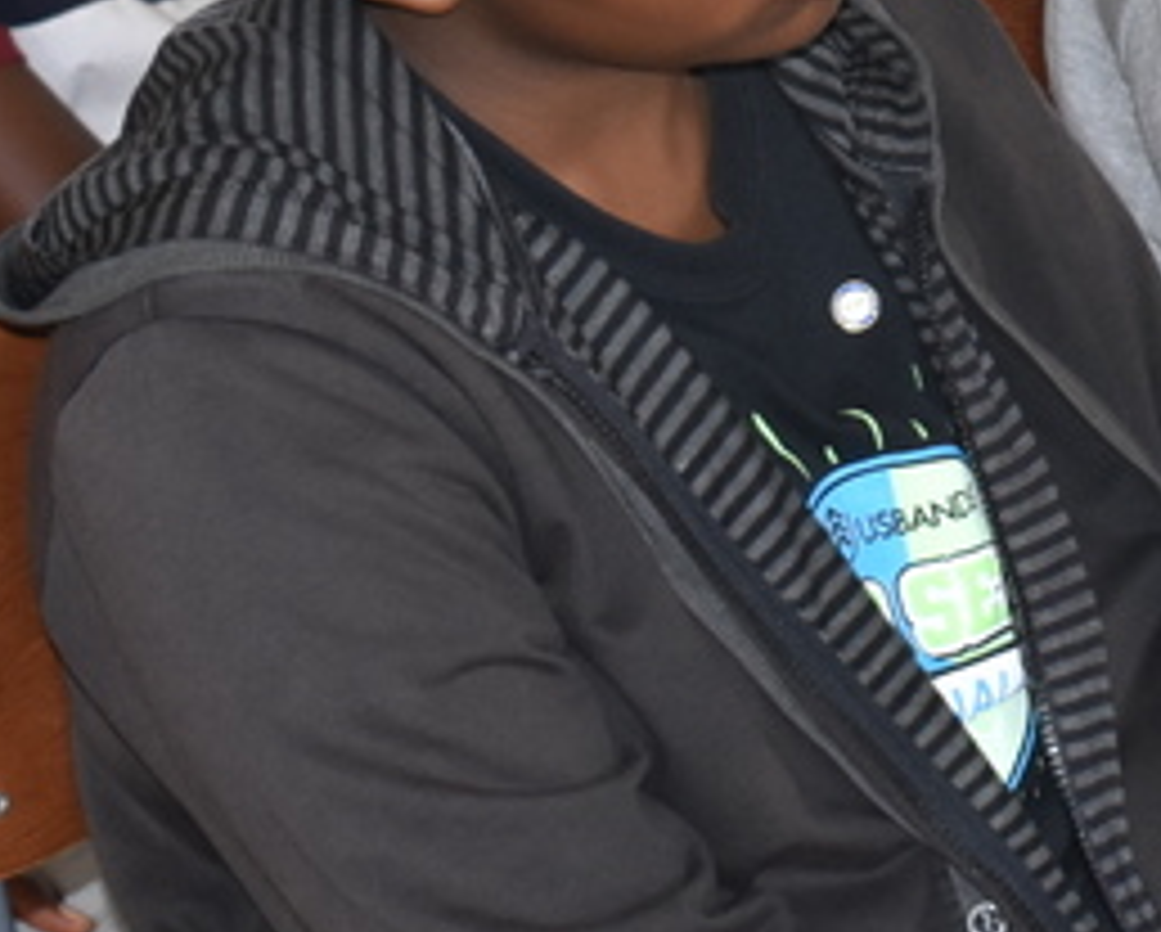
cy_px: -286
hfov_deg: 9.2
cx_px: 1503
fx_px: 7121
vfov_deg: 7.4
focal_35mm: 207
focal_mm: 38
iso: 800
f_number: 5.6
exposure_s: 1/125
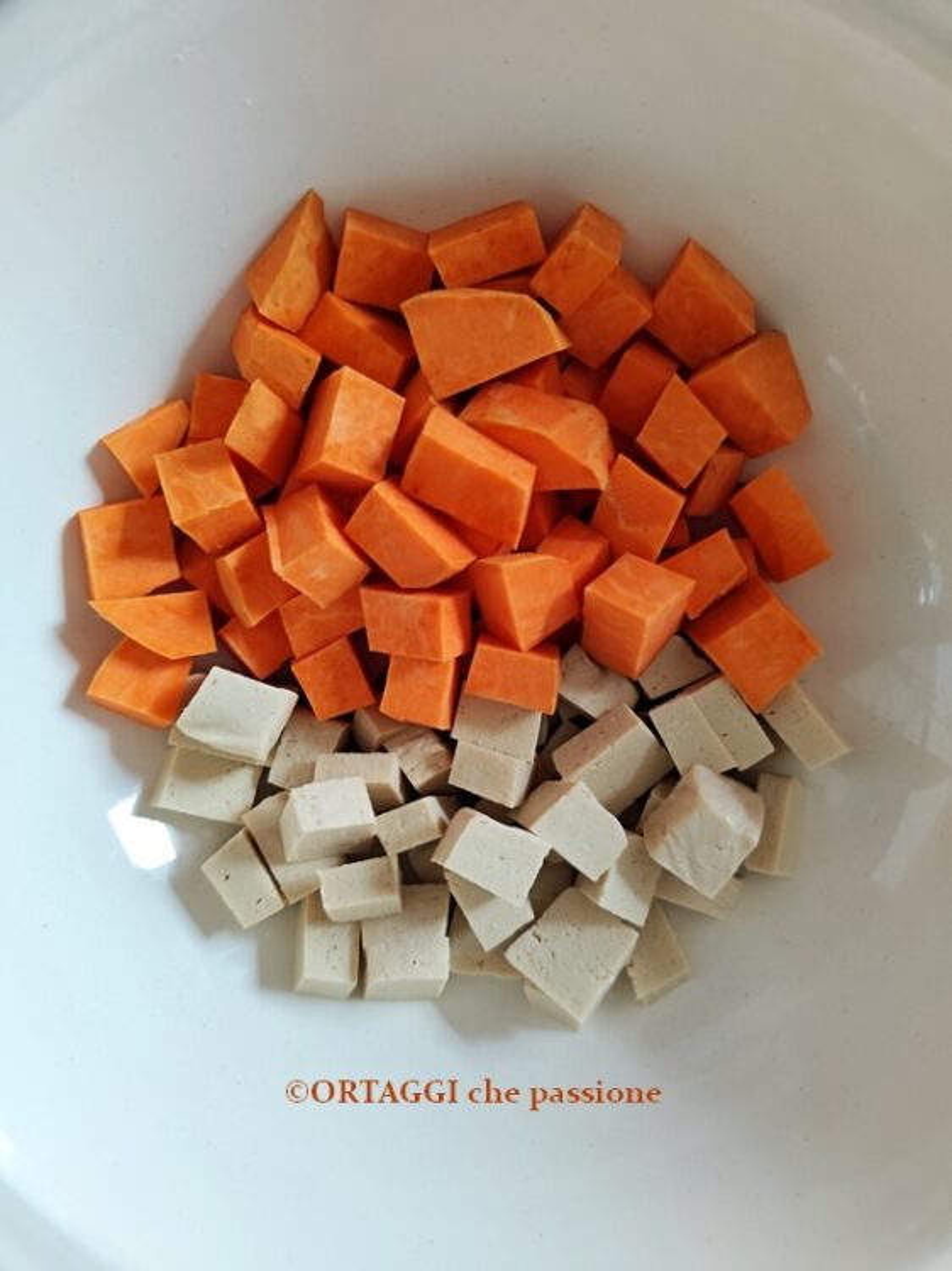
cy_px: 636
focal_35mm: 23
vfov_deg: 73.9
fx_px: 844
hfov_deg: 58.9
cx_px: 476
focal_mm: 6.14
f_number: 1.65
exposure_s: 1/20
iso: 1000
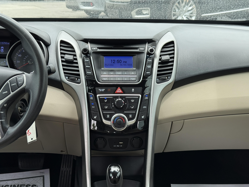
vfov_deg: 30.3
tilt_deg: -16.2
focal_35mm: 48
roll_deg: +0.0
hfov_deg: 39.7
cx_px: 124
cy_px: 94
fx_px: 345
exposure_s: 1/487
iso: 64
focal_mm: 6.76
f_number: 1.78
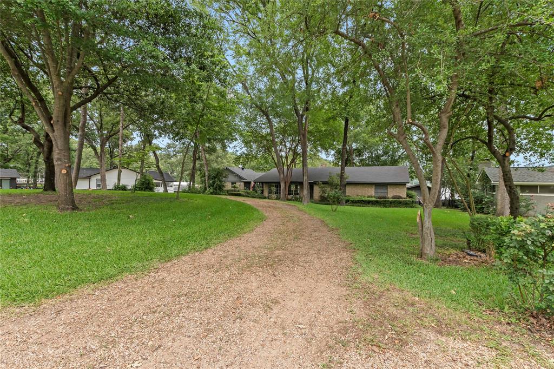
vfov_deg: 77.3
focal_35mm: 15
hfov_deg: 100.4
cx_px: 277
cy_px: 184
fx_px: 231
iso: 100
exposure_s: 1/125
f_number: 9
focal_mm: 10
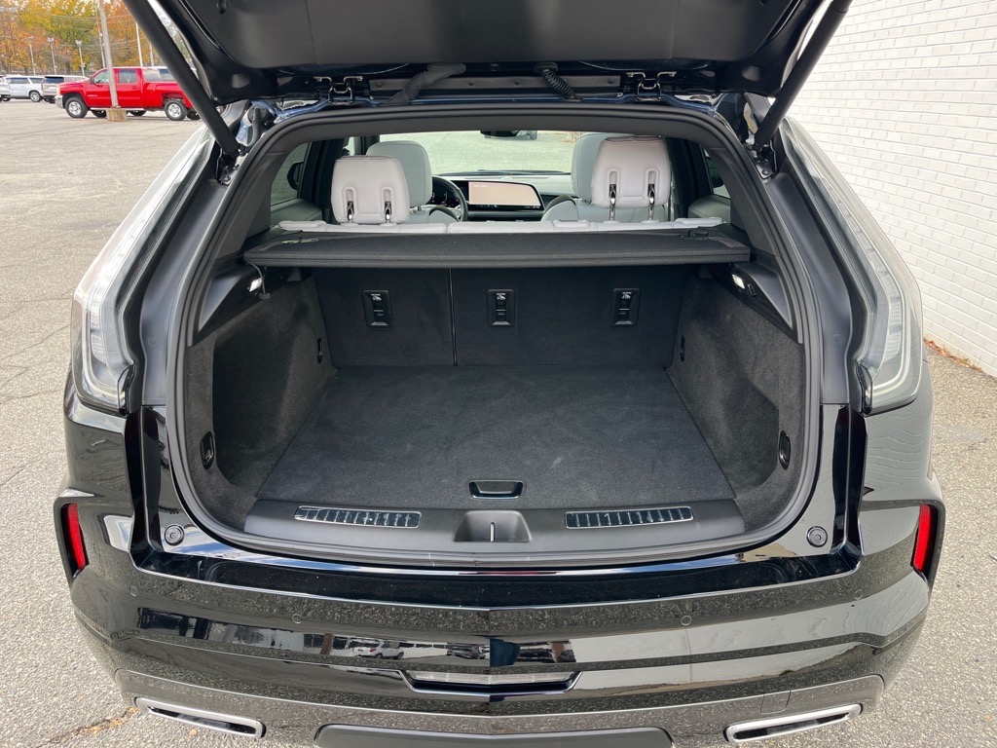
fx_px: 749
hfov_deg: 67.3
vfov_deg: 53.1
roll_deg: -0.7
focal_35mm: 26
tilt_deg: -19.8
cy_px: 374
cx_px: 498
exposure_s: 1/132
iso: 40
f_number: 1.6
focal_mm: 5.1
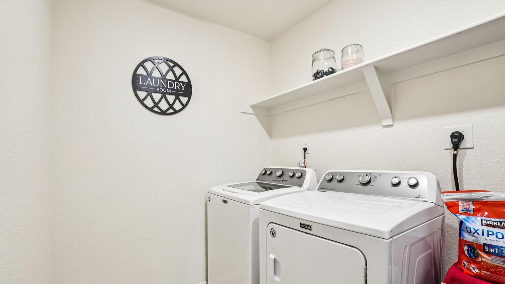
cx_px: 254
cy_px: 169
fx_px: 214
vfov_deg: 66.5
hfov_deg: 99.4
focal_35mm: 16
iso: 400
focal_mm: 10
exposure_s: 1/13
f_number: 8
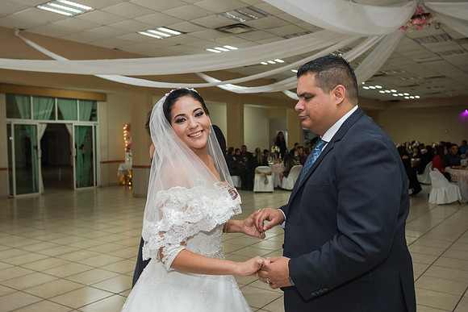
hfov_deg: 54.4
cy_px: 156
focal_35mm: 35
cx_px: 234
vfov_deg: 37.9
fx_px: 455
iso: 1600
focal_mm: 35
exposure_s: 1/100
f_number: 4
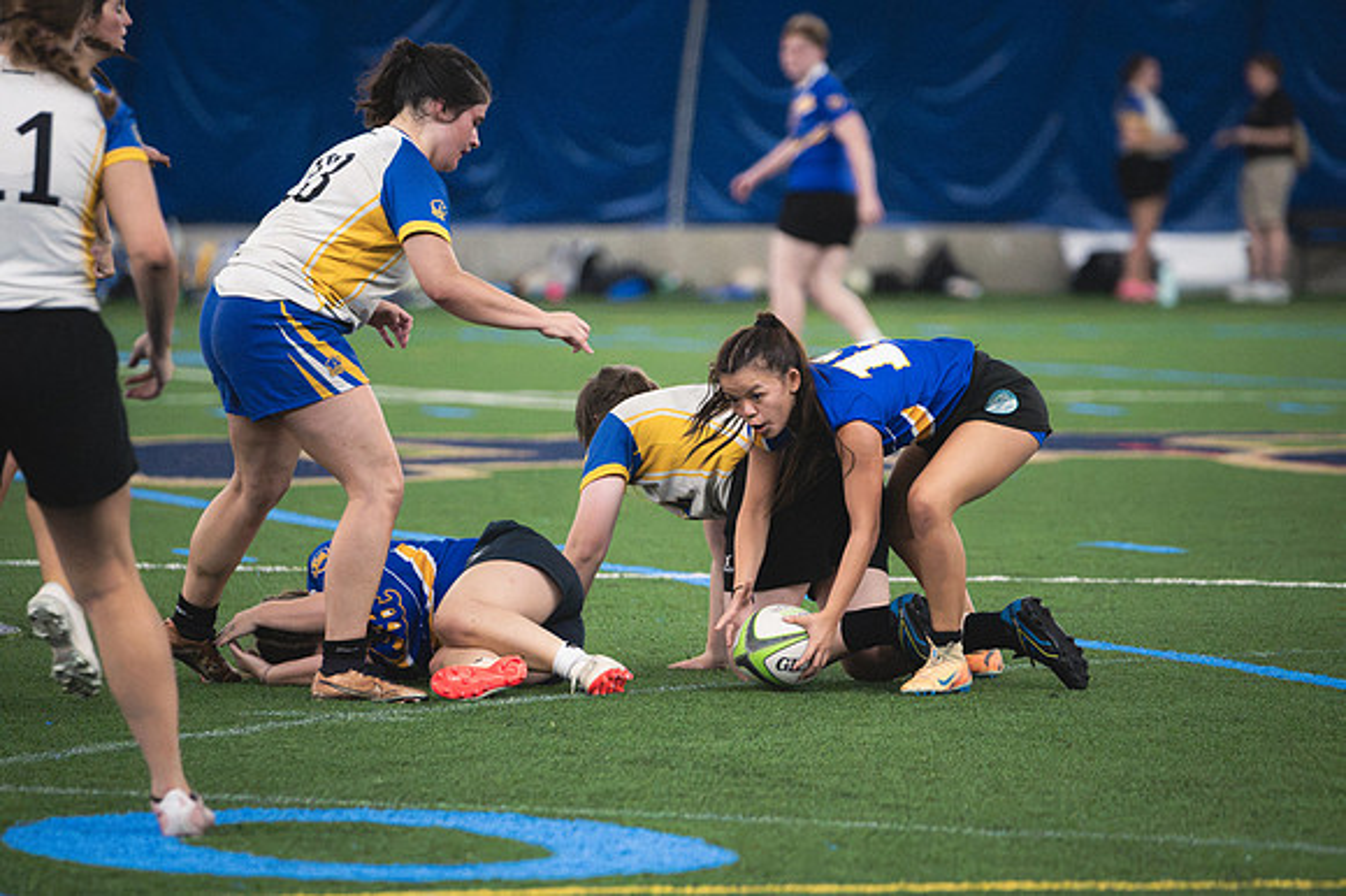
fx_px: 11210
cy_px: 448
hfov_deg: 6.9
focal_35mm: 300
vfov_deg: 4.6
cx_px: 673
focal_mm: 200
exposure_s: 1/500
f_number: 2.8
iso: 12800
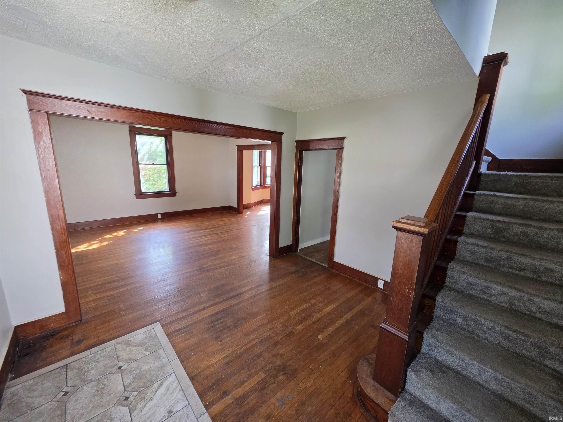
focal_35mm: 13
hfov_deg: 106.2
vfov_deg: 89.9
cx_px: 282
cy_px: 211
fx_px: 211
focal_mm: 2.2
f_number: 1.9
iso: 160
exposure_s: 1/120
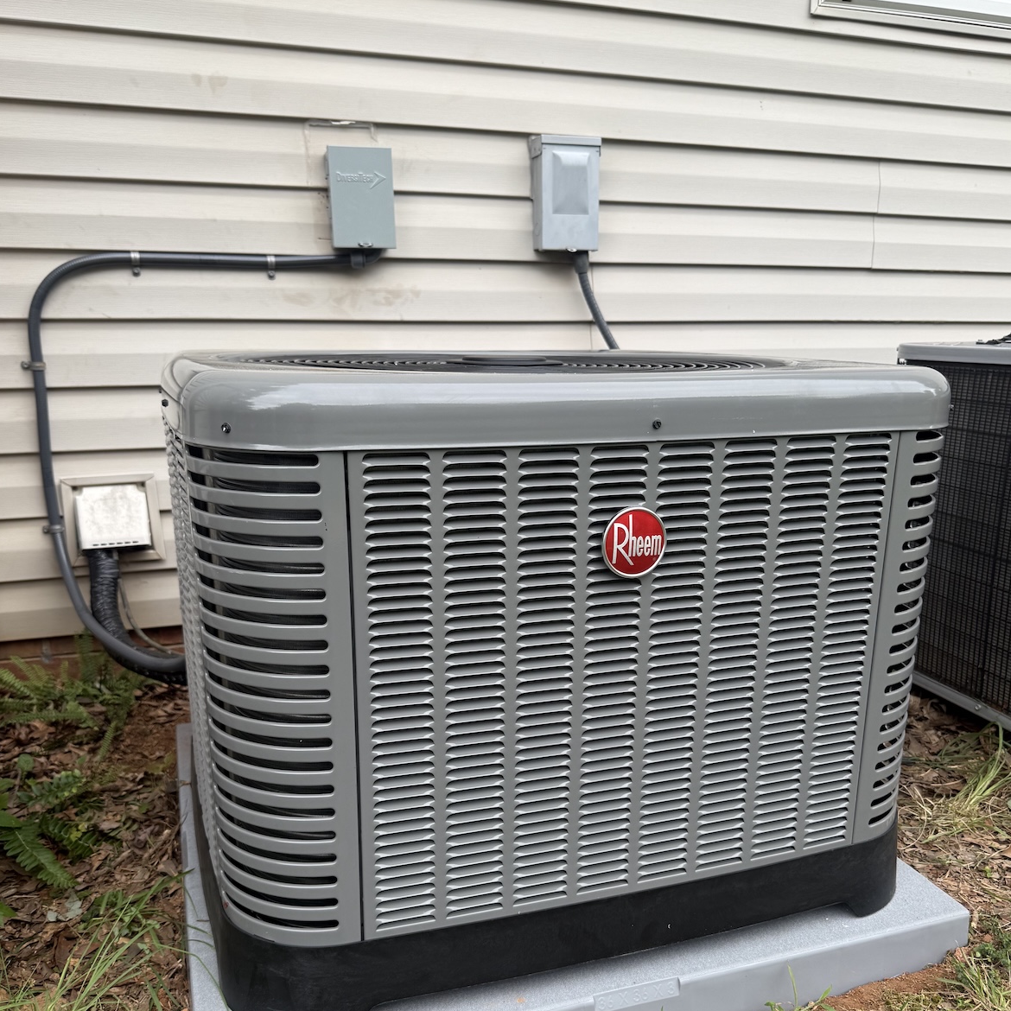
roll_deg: -0.2
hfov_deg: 55.6
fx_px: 958
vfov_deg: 55.3
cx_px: 511
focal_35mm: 29
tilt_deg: -15.0
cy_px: 601
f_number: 1.78
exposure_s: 1/250
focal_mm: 6.76
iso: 64
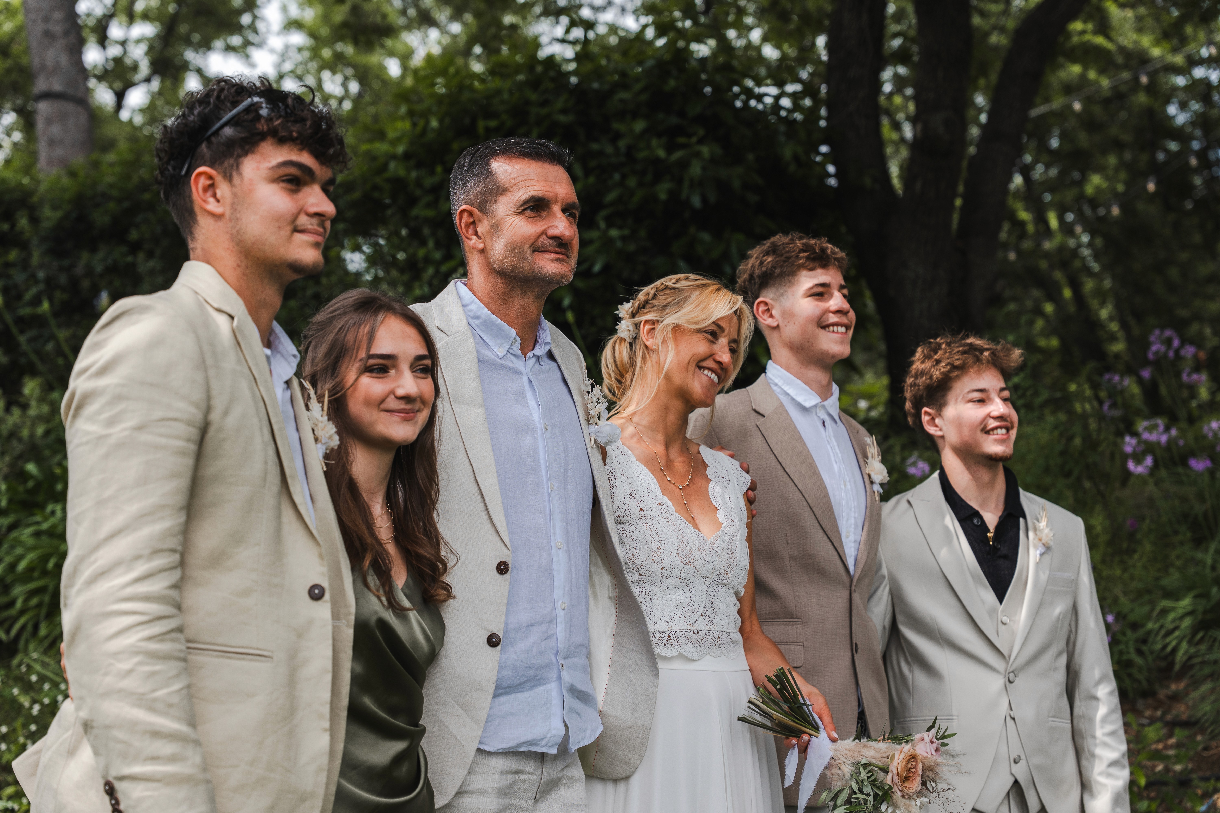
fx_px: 2101
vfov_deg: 21.9
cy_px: 406
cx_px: 610
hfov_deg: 32.4
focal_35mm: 62
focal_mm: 62
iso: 250
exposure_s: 1/1000
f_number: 3.5
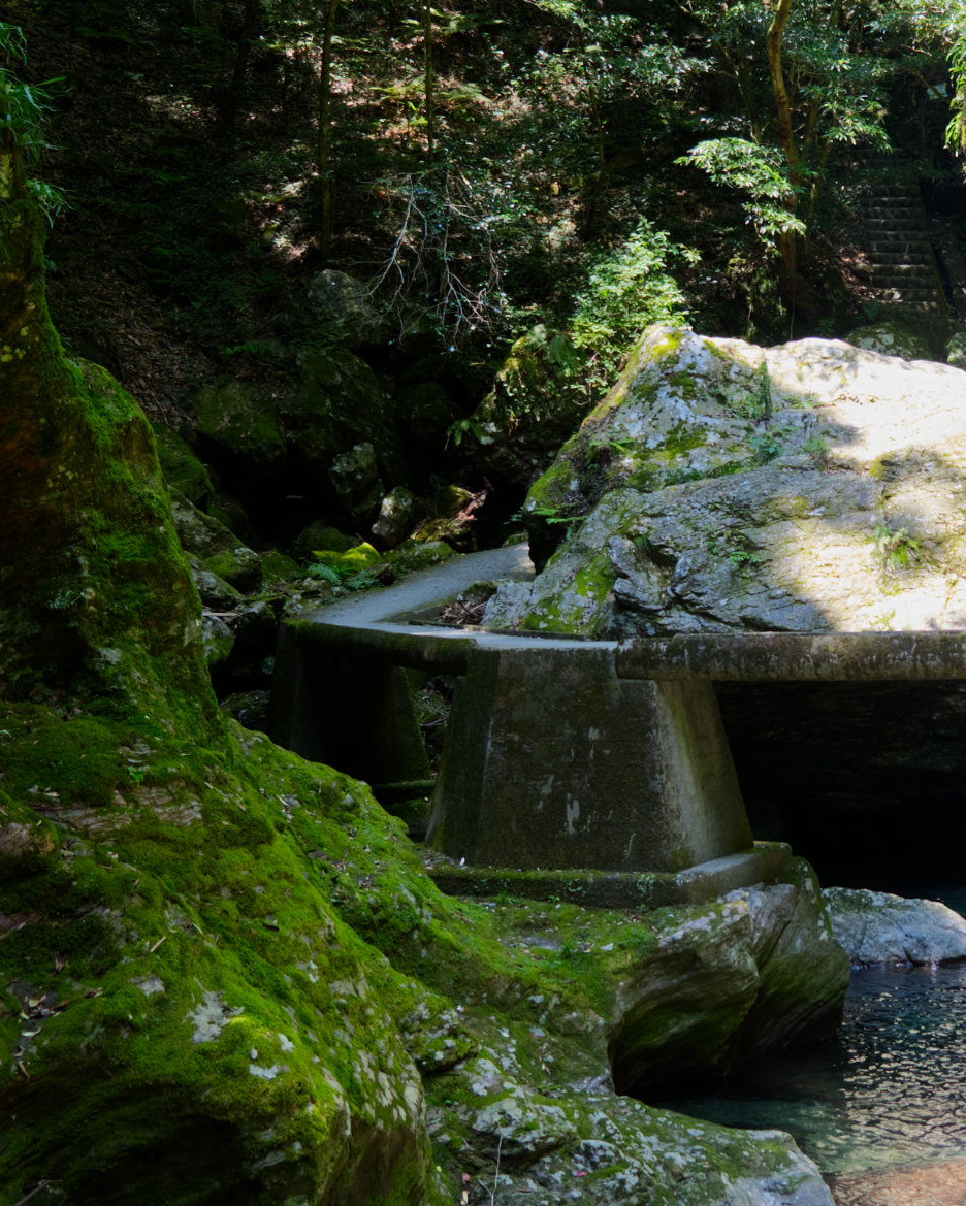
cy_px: 618
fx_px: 1393
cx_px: 892
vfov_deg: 46.8
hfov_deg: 35.7
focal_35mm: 39
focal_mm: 18
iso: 125
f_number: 3.2
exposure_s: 1/85
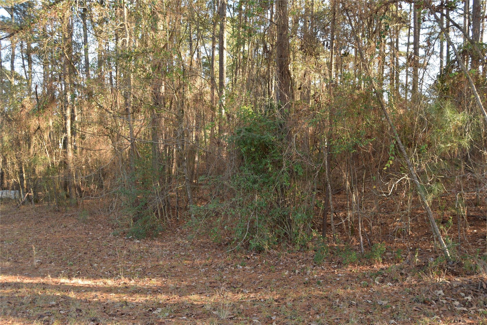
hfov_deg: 67.4
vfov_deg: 47.9
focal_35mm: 27
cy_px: 162
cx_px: 244
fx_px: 365
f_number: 5
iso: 400
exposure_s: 1/100
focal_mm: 18
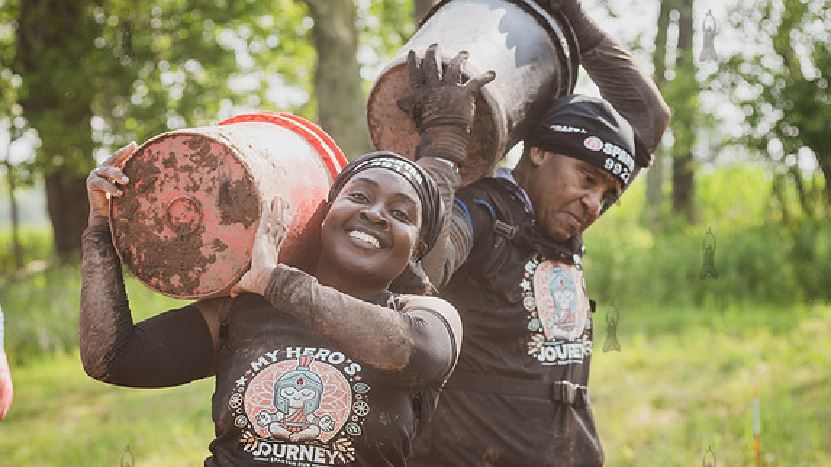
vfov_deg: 12.3
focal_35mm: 98
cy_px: 286
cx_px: 351
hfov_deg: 21.8
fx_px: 2159
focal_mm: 80
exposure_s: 1/400
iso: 250
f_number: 4.5
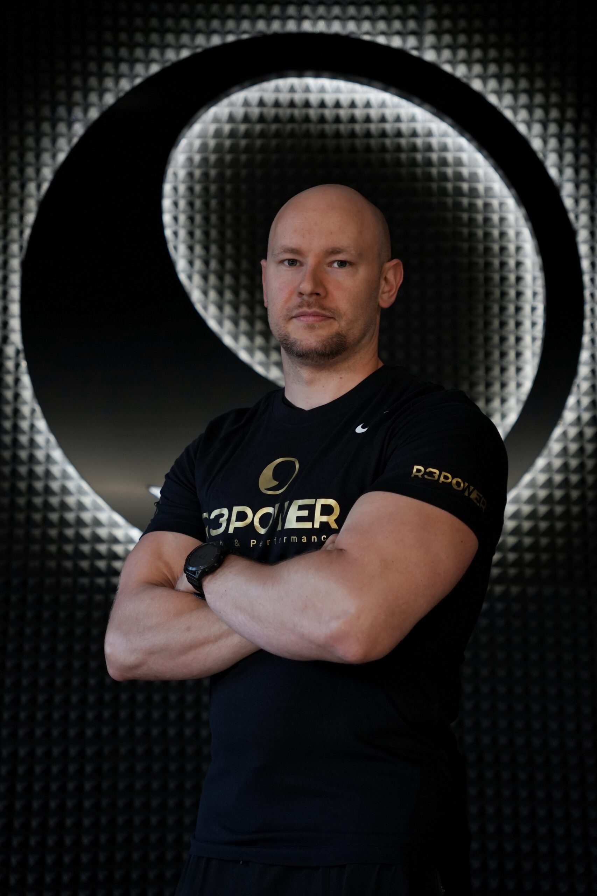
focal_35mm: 56
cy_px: 448
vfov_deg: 35.8
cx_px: 298
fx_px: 1388
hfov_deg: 24.3
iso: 800
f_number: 2.8
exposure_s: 1/100
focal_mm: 37.2
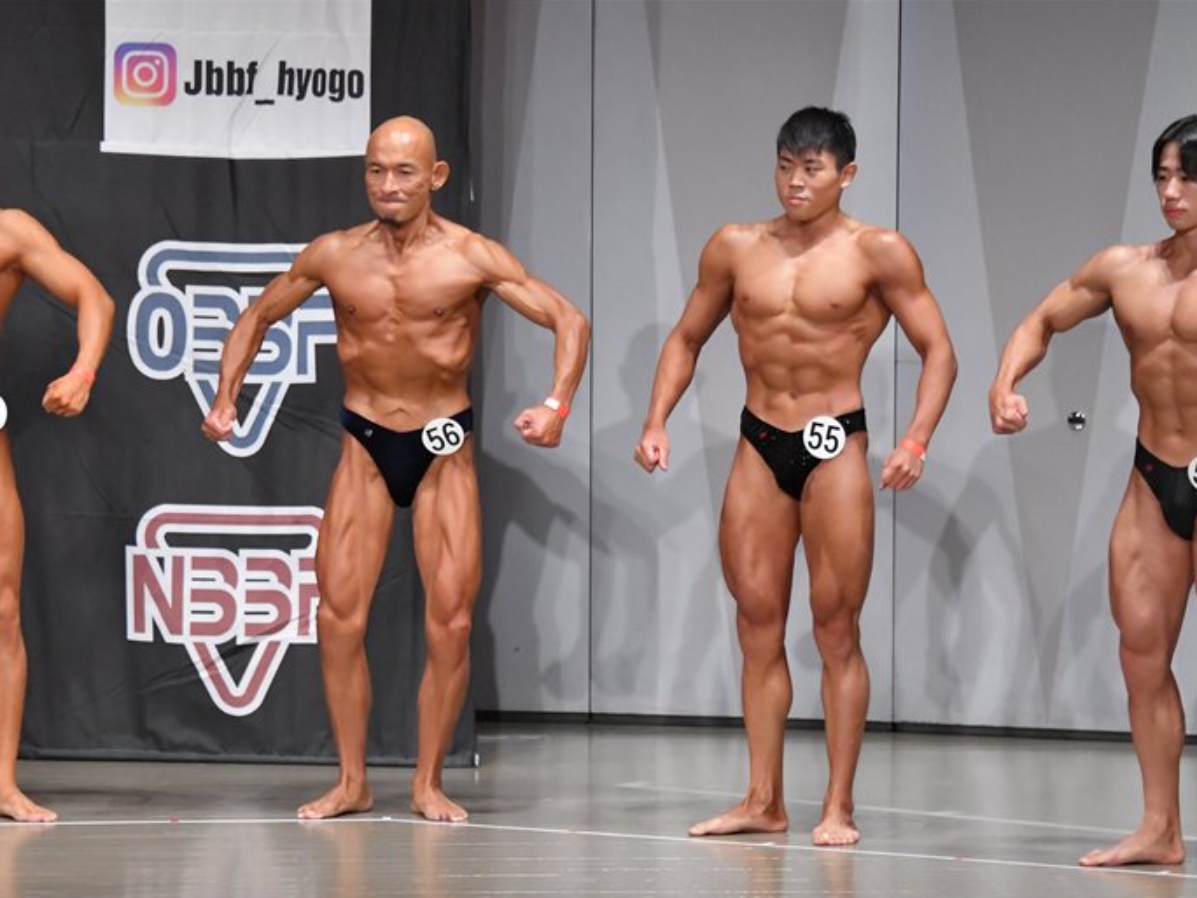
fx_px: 7607
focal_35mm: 220
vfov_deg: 6.8
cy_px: 450
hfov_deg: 9.0
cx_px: 564
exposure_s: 1/400
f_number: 5.6
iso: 6400
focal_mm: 135
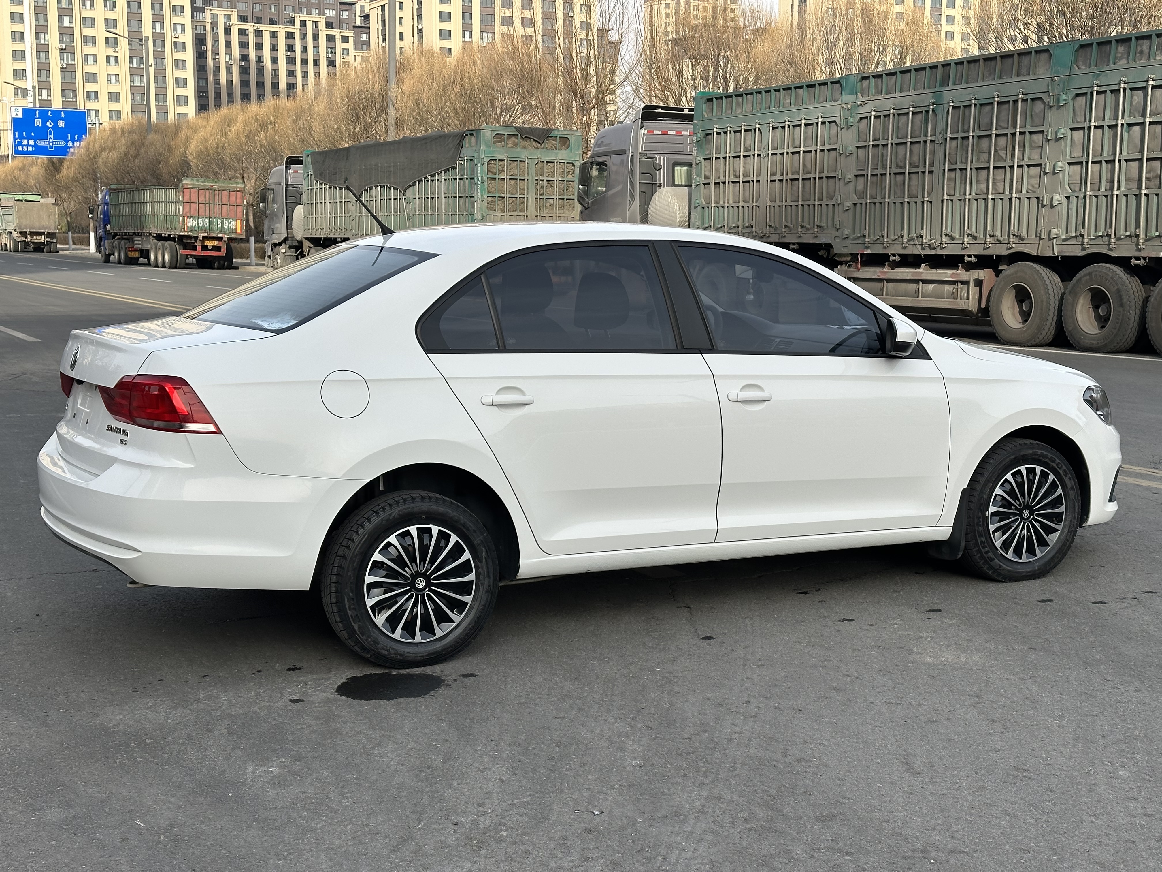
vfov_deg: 30.3
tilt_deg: -7.7
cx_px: 581
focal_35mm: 48
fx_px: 1611
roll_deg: -0.5
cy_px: 436
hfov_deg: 39.7
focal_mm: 6.86
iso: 64
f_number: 1.78
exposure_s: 1/2358
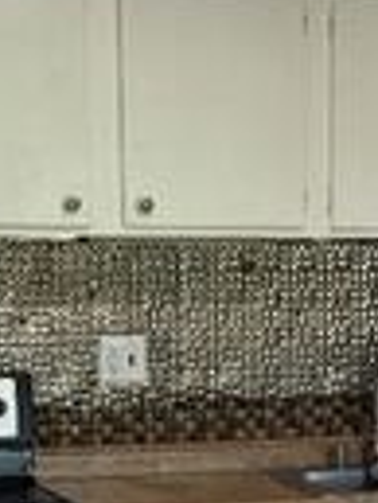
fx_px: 1802
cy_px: 505
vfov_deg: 15.6
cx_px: 370
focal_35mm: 124
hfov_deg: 11.9
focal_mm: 6.76
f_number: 1.78
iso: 125
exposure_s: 1/60
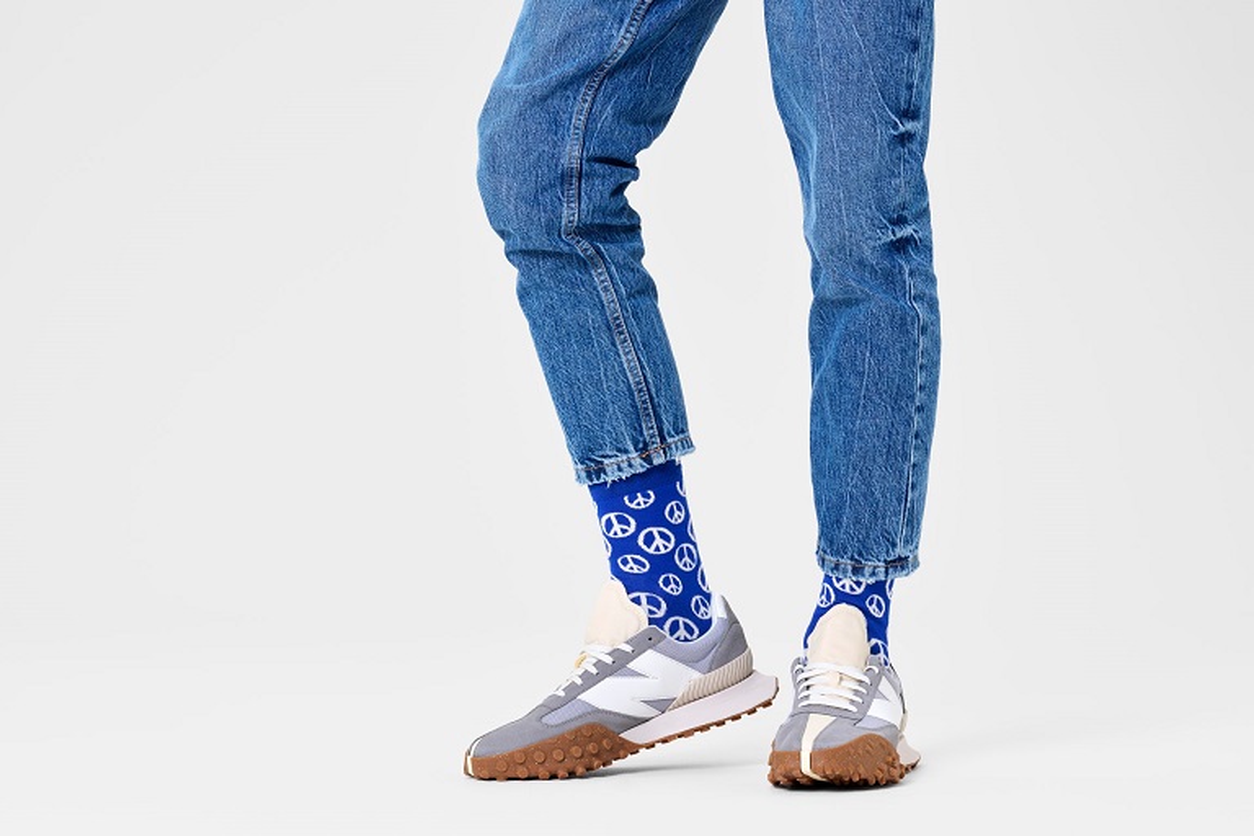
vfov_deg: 13.0
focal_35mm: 105
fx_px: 3657
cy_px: 418
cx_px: 627
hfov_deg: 19.5
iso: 100
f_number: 13
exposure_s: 1/125
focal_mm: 105
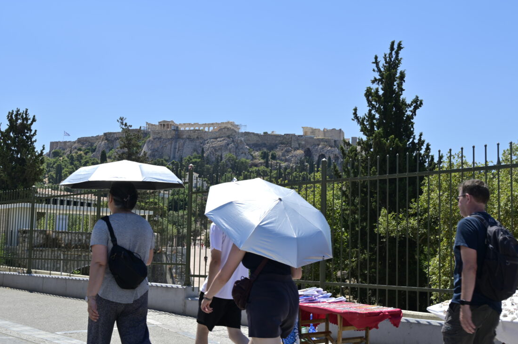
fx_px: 719
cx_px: 249
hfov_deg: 39.6
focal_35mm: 50
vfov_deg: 26.9
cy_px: 178
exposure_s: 1/125
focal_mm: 46
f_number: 10
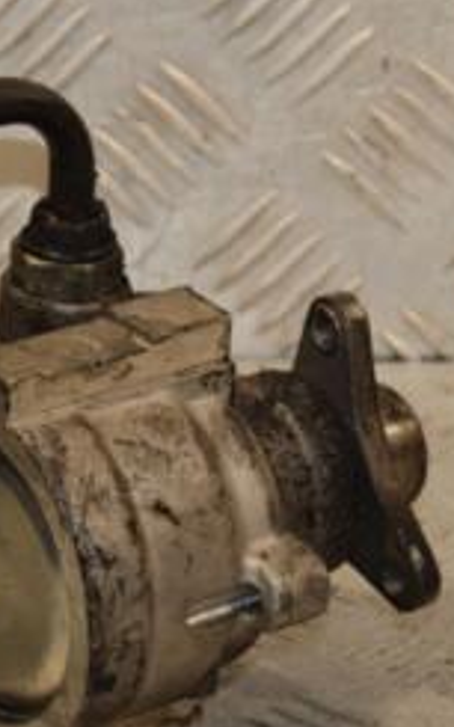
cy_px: 525
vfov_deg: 8.0
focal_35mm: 262
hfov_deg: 5.0
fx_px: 5190
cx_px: 53
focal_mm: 70
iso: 800
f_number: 8
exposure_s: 1/160
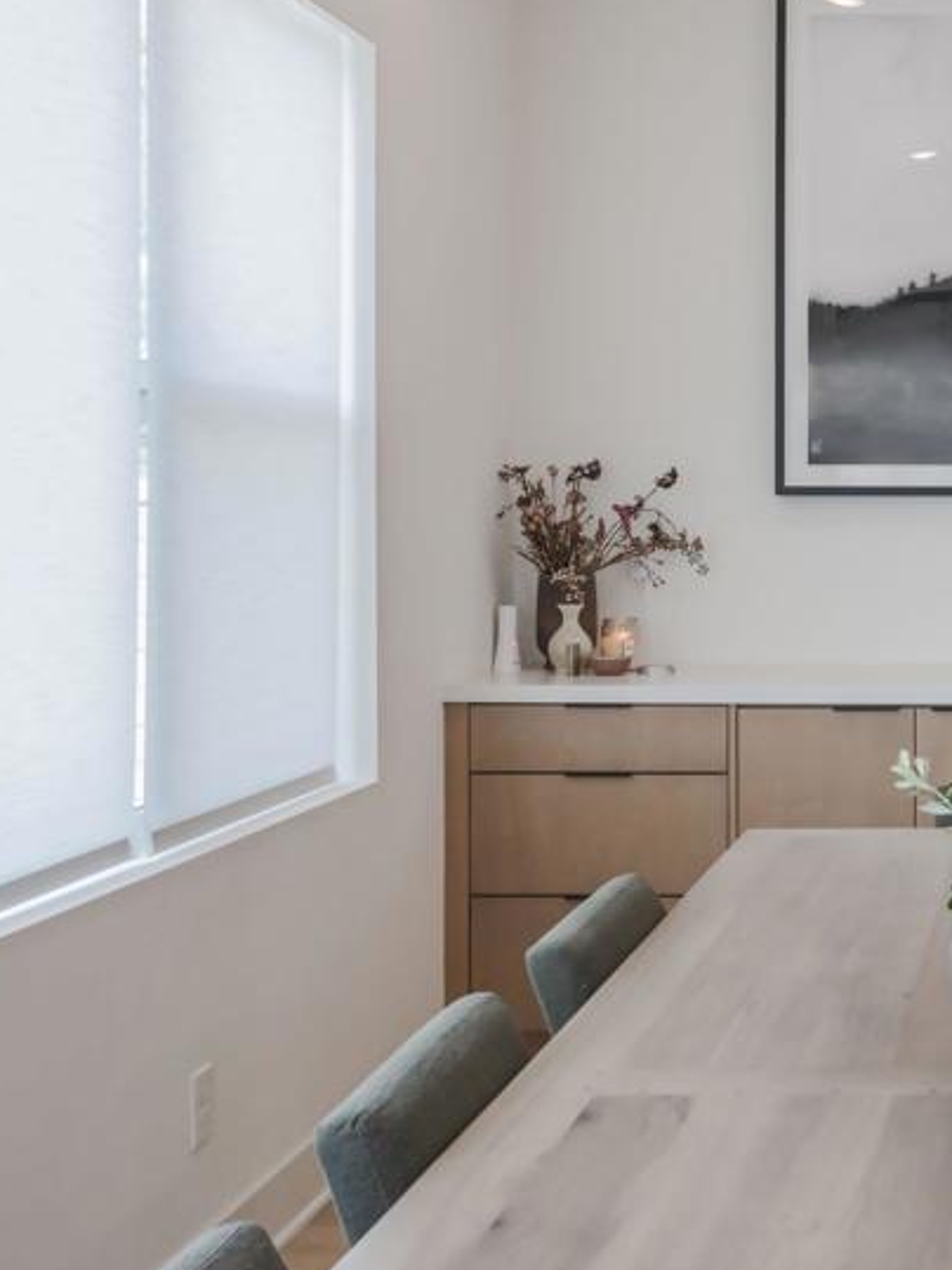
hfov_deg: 25.6
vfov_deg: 36.1
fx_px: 1944
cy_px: 527
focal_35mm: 53
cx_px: 1030
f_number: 9
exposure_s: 1/200
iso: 100
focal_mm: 29
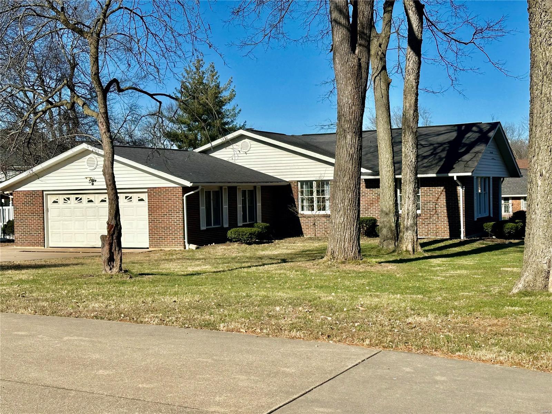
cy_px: 207
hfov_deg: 39.7
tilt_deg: -0.9
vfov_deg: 30.3
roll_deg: +1.2
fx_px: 765
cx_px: 276
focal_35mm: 48
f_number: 1.78
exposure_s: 1/4367
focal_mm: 6.86
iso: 64
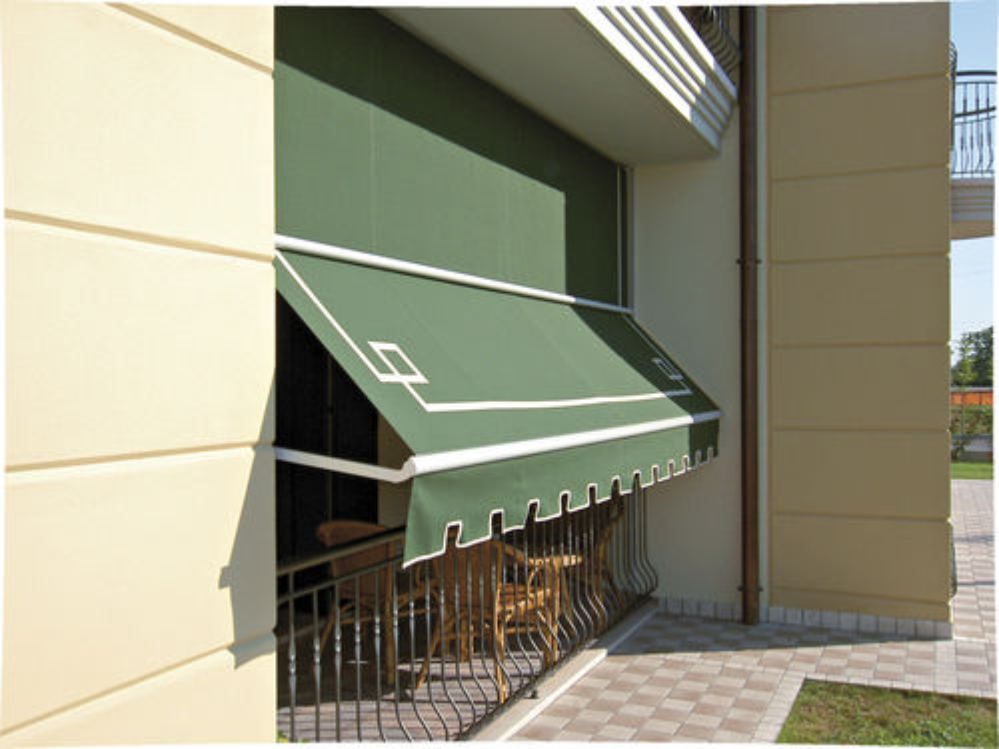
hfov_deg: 54.0
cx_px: 500
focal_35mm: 34
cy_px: 374
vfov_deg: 41.8
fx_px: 981
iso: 50
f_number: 4.7
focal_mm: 5.6
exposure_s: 1/400
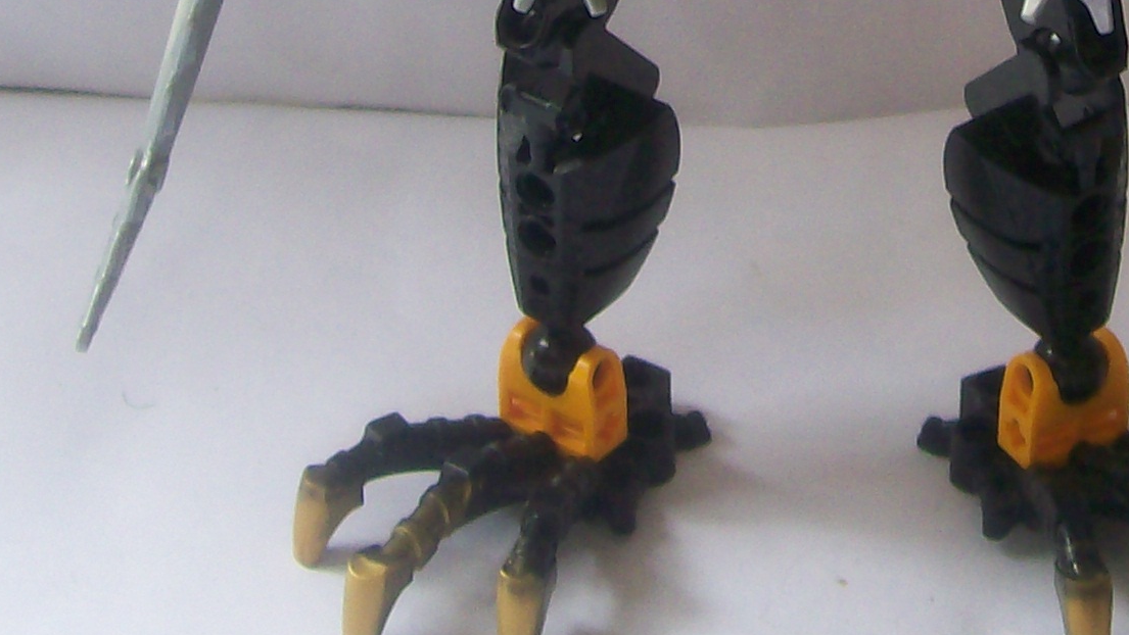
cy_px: -406
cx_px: 840
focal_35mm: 109
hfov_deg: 19.5
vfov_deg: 10.6
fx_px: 3264
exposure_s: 1/76.4
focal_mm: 6
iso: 80
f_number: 2.7
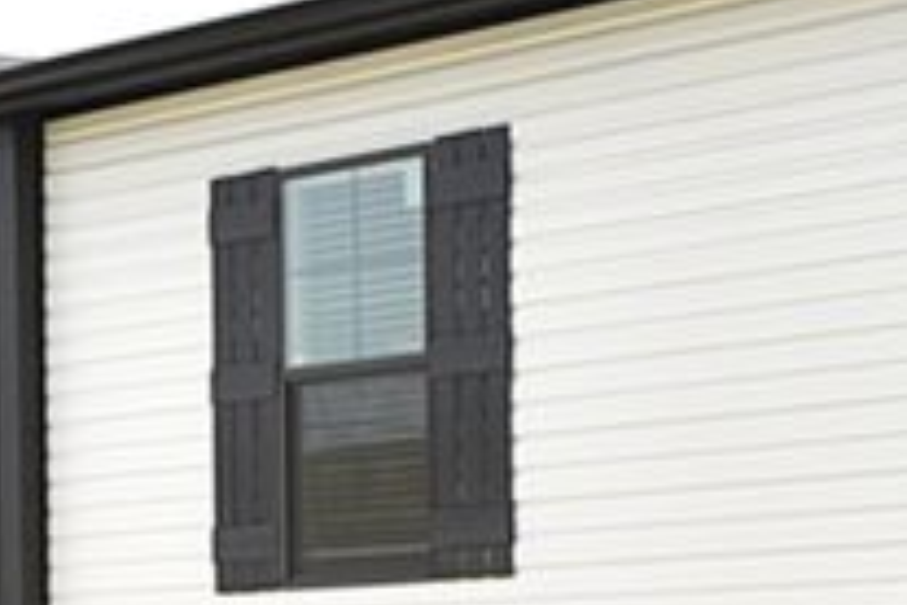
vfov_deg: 7.3
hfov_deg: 11.1
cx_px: -136
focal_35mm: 183
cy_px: 1072
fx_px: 4610
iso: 100
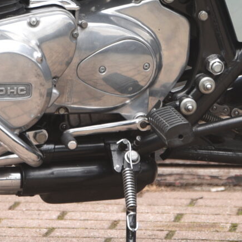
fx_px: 2610
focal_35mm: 330
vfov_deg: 5.3
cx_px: 22
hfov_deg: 5.3
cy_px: -118
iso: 100
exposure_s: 1/60
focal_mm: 66
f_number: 3.5
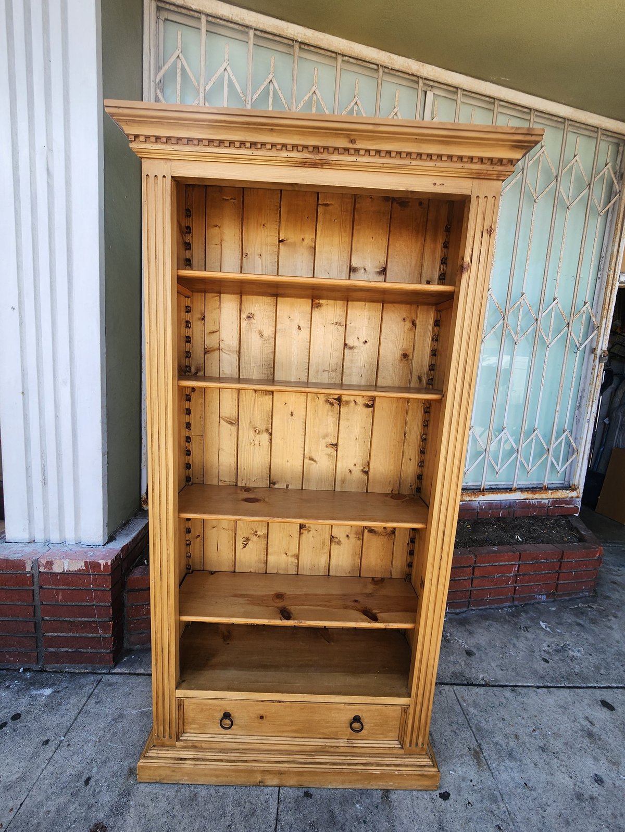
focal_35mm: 13
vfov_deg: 106.2
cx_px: 312
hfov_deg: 89.9
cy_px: 416
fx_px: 313
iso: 50
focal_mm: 2.2
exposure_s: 1/348
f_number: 2.2
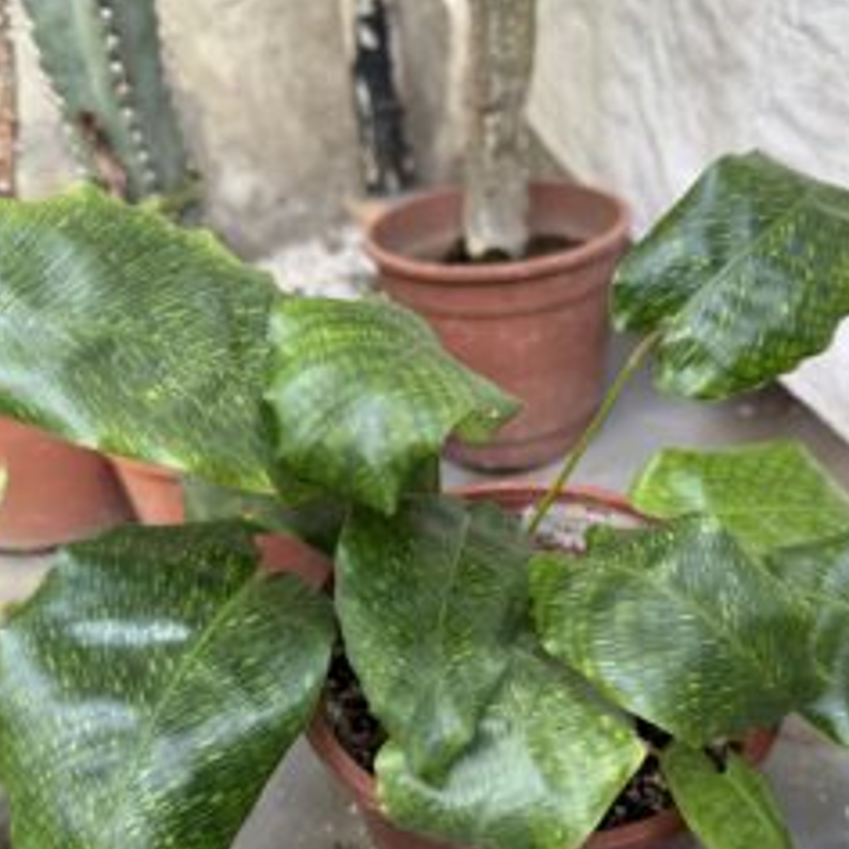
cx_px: 435
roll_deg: +5.2
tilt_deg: -33.8
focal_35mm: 36
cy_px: 514
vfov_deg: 45.8
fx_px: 999
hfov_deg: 46.0
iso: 100
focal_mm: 6.76
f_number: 1.78
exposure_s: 1/121
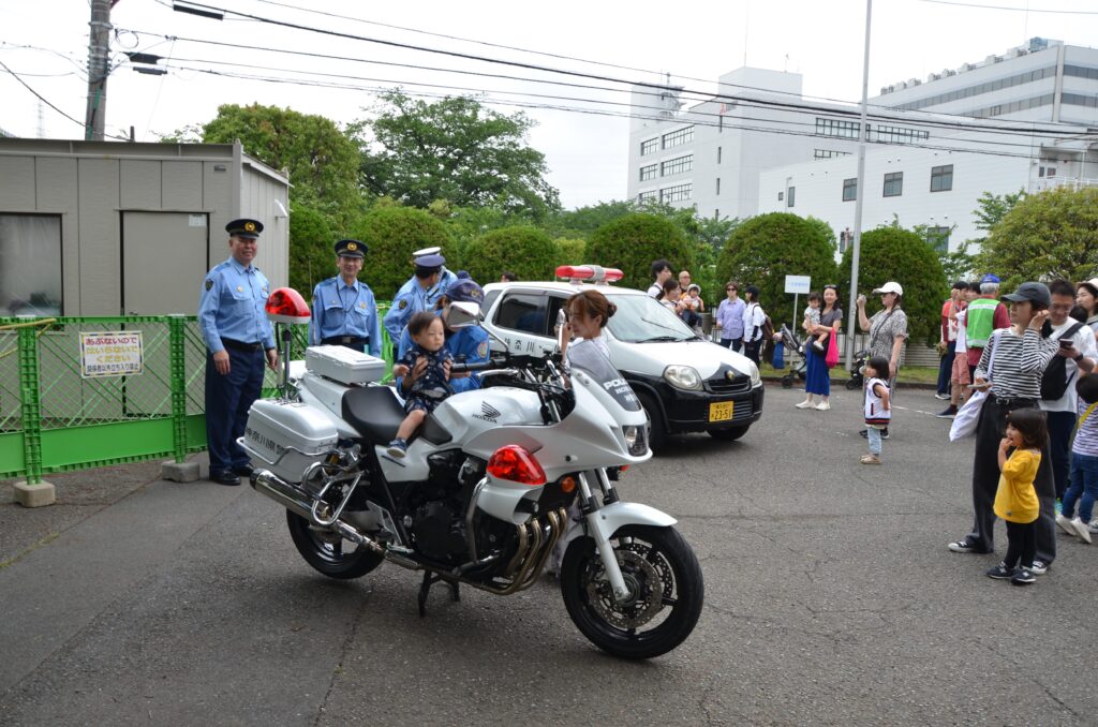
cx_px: 549
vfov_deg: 47.7
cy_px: 364
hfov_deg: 67.5
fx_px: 822
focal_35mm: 27
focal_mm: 18
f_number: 7.1
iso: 160
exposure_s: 1/200
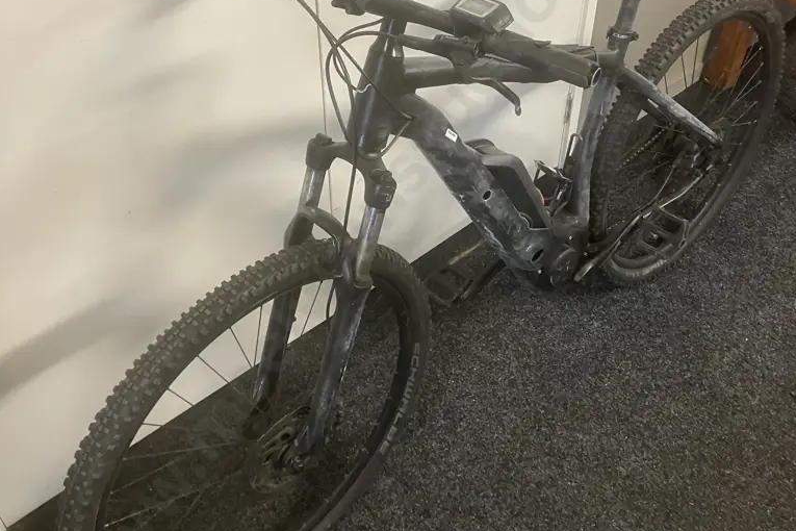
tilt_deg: -37.8
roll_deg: -1.6
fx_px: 862
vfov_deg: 33.9
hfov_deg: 49.6
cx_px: 399
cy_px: 184
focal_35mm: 39
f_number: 1.8
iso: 200
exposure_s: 1/50
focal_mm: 3.99
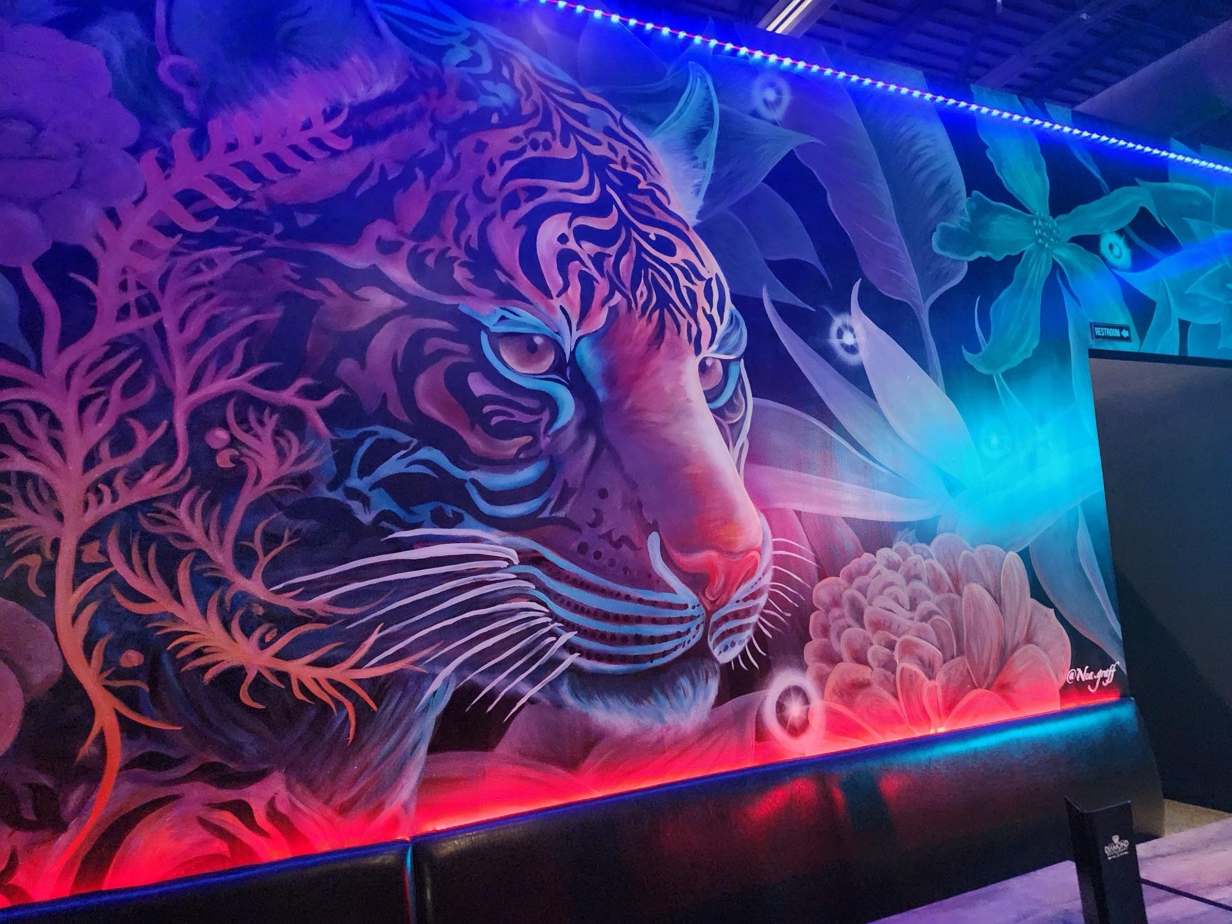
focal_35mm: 23
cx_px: 616
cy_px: 462
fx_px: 819
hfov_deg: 73.9
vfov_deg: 58.9
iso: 1250
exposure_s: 1/25
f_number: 1.8
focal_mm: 5.4
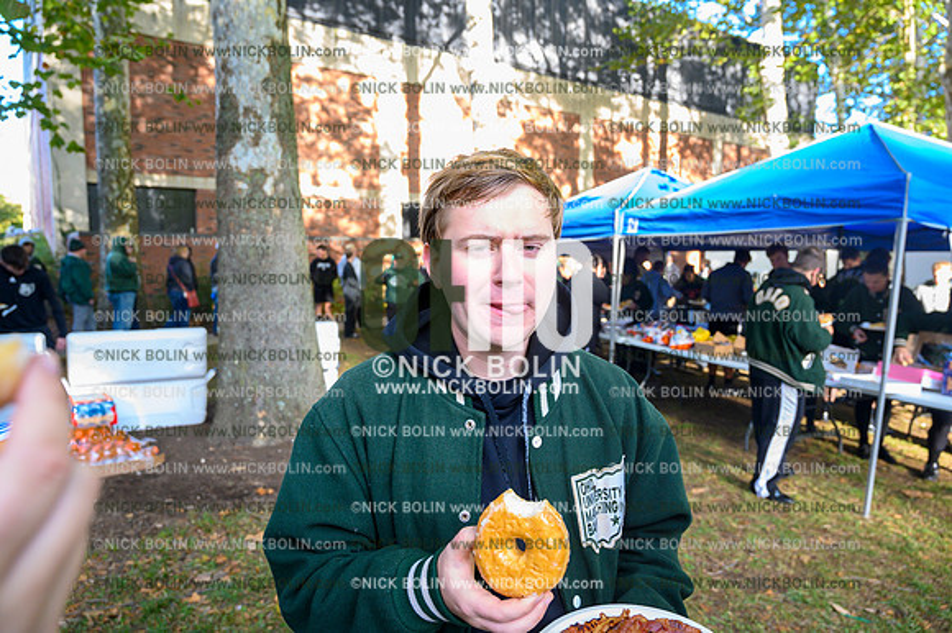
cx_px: 476
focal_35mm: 24
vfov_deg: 53.1
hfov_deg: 73.8
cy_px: 316
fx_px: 634
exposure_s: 1/400
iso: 2500
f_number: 5
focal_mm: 24
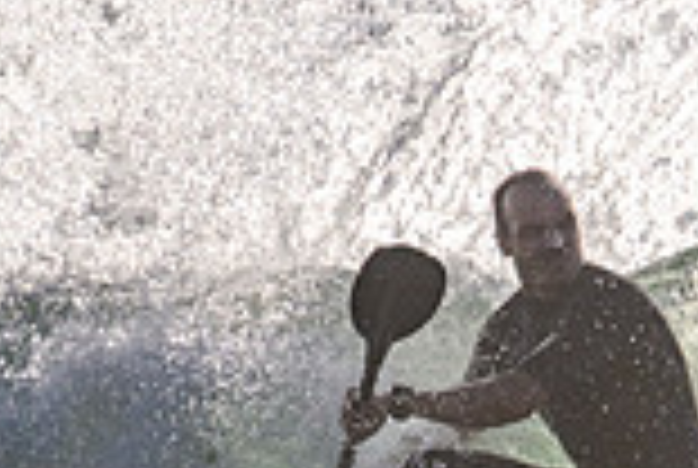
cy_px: 578
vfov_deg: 0.5
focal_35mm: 2990
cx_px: 730
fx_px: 58084
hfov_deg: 0.7
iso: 800
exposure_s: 1/2000
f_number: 11
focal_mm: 800
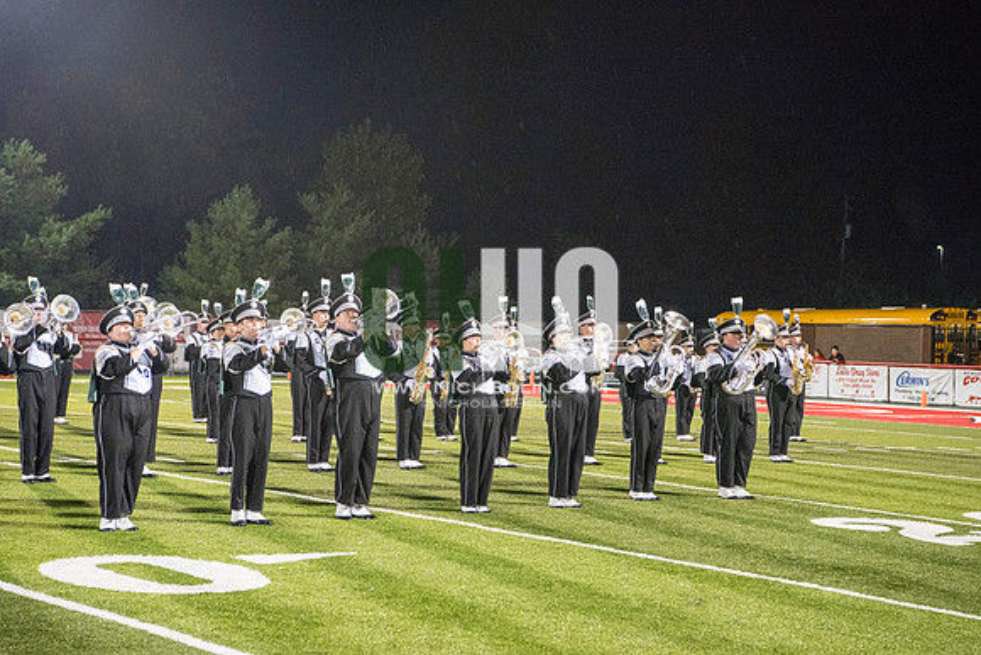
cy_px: 328
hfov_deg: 28.8
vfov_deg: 19.5
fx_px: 1908
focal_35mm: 70
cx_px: 490
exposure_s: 1/200
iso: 5000
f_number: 5.6
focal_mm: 70
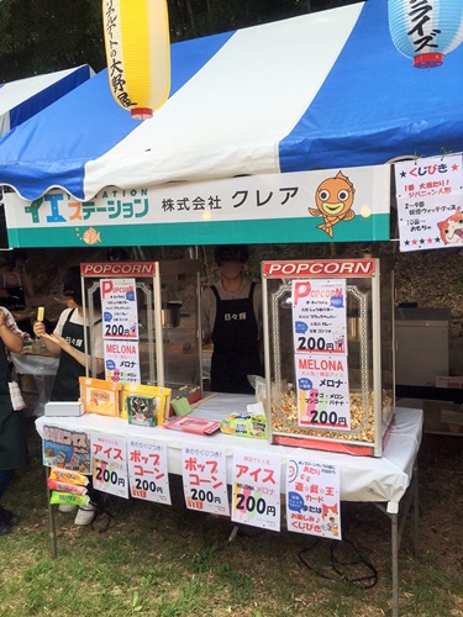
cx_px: 232
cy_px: 308
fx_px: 517
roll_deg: +2.2
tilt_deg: -4.9
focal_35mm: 29
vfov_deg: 61.7
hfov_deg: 48.2
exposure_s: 1/384
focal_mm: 4.15
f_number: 2.2
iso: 32
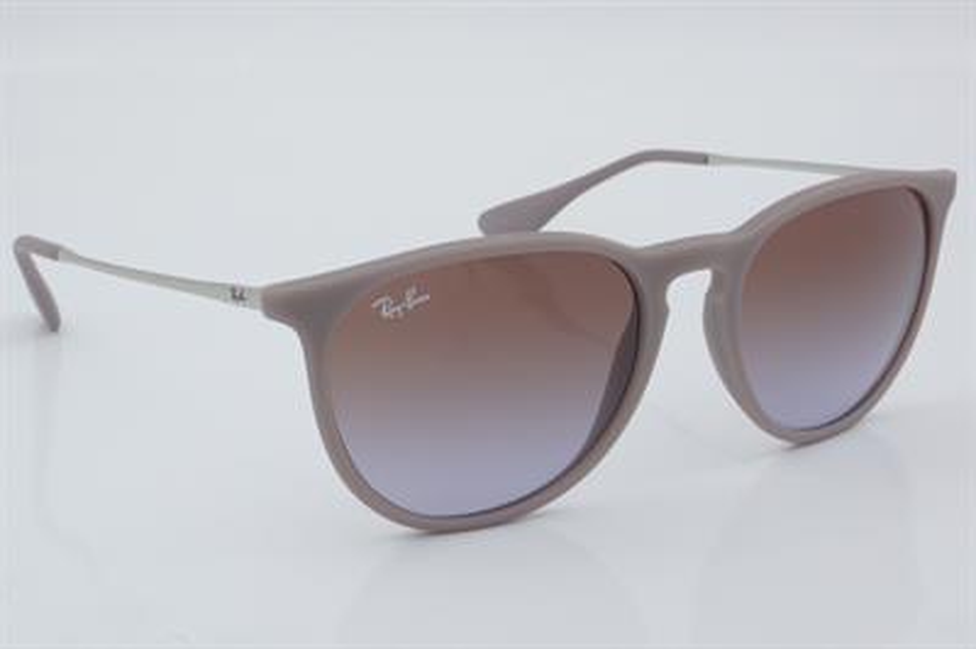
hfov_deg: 27.0
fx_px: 2032
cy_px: 324
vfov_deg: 18.2
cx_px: 488
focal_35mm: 75
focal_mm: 50
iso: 100
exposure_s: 1/4
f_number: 32
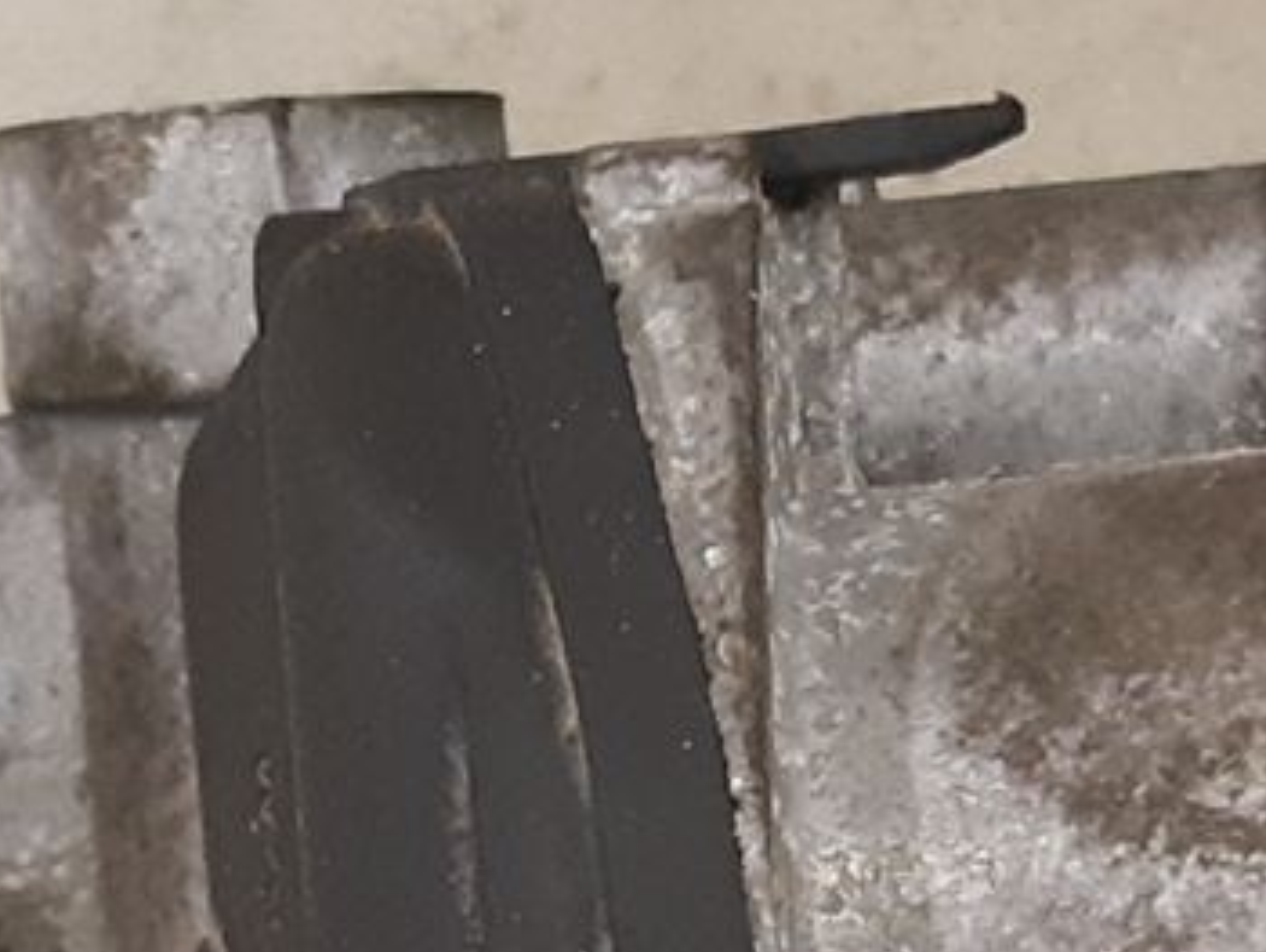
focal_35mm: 152
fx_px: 5563
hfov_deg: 13.0
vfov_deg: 9.7
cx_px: 347
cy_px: 1068
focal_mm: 3.93
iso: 250
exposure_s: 1/50
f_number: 1.7
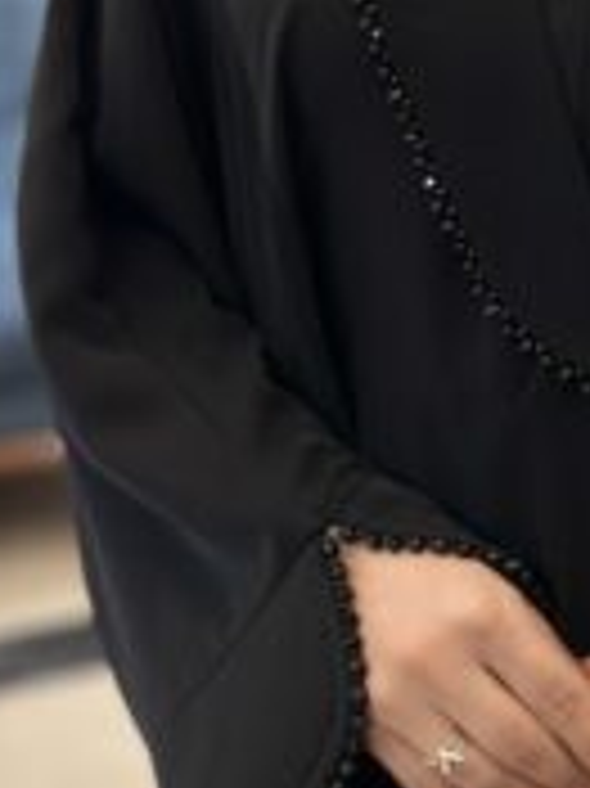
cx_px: 635
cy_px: 248
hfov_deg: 13.2
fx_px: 2503
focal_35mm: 110
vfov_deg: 17.8
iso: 320
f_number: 1.78
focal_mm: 6.86
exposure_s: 1/33
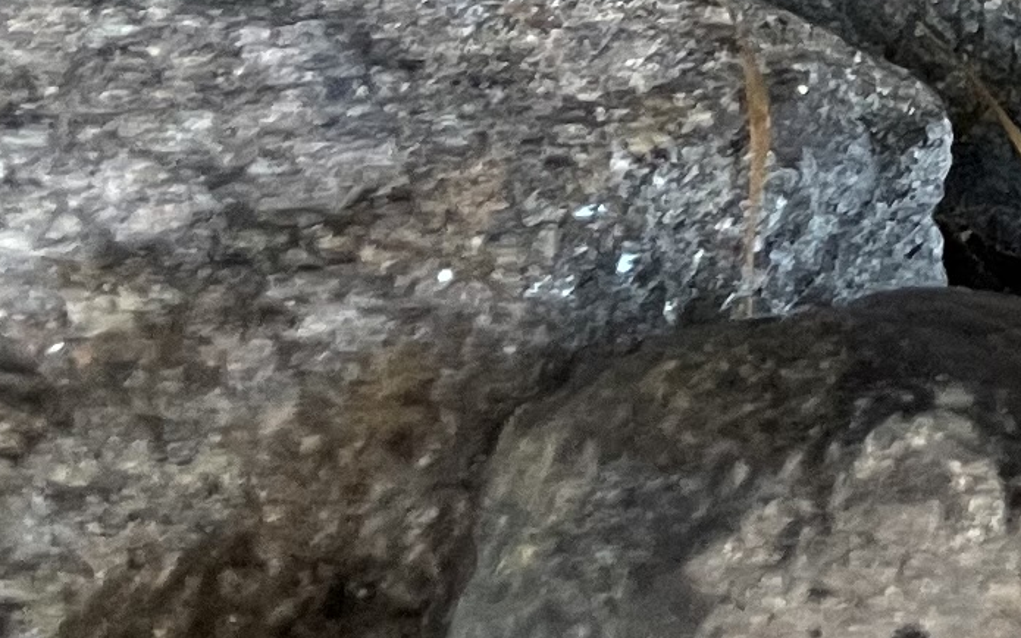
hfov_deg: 10.8
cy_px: -866
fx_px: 4451
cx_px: 2596
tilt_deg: -52.5
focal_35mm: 160
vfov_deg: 7.7
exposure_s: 1/60
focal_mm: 4.2
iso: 160
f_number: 1.6
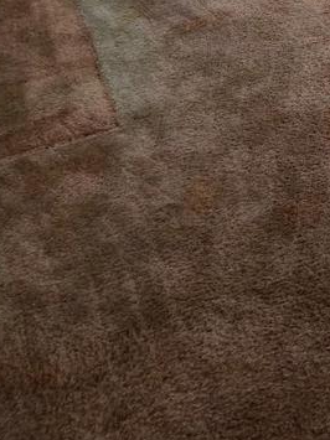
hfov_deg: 18.9
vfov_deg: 25.4
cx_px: 468
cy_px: -68
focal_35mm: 70
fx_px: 890
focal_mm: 5.4
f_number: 1.8
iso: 1000
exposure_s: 1/120
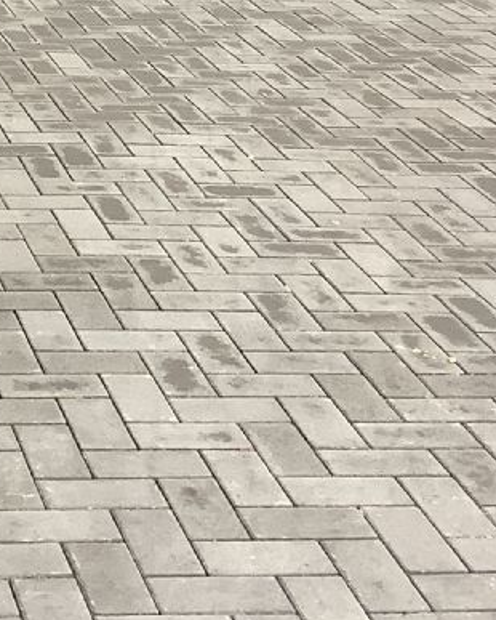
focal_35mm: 100
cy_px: -103
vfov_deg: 18.3
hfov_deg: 14.5
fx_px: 1834
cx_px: -229
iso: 80
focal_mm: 3.3
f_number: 2.4
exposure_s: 1/120
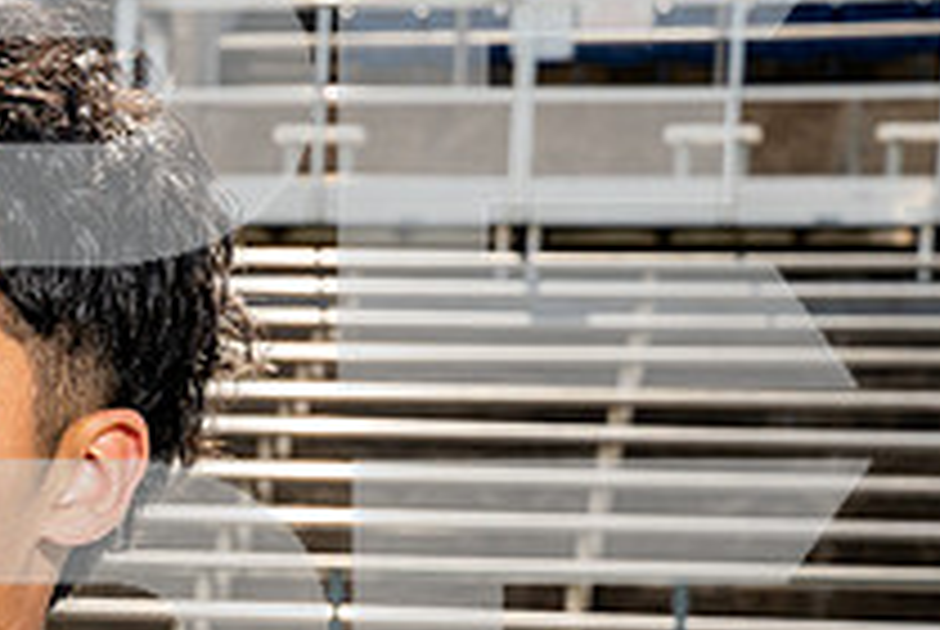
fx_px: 5073
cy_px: 700
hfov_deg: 10.4
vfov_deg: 7.1
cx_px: -274
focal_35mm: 194
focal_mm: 70
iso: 320
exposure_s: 1/250
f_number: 11
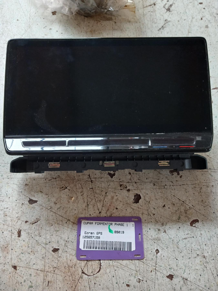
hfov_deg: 51.4
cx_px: 109
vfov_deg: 65.3
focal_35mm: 27
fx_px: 227
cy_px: 146
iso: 250
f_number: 1.8
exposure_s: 1/33.3
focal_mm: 3.98
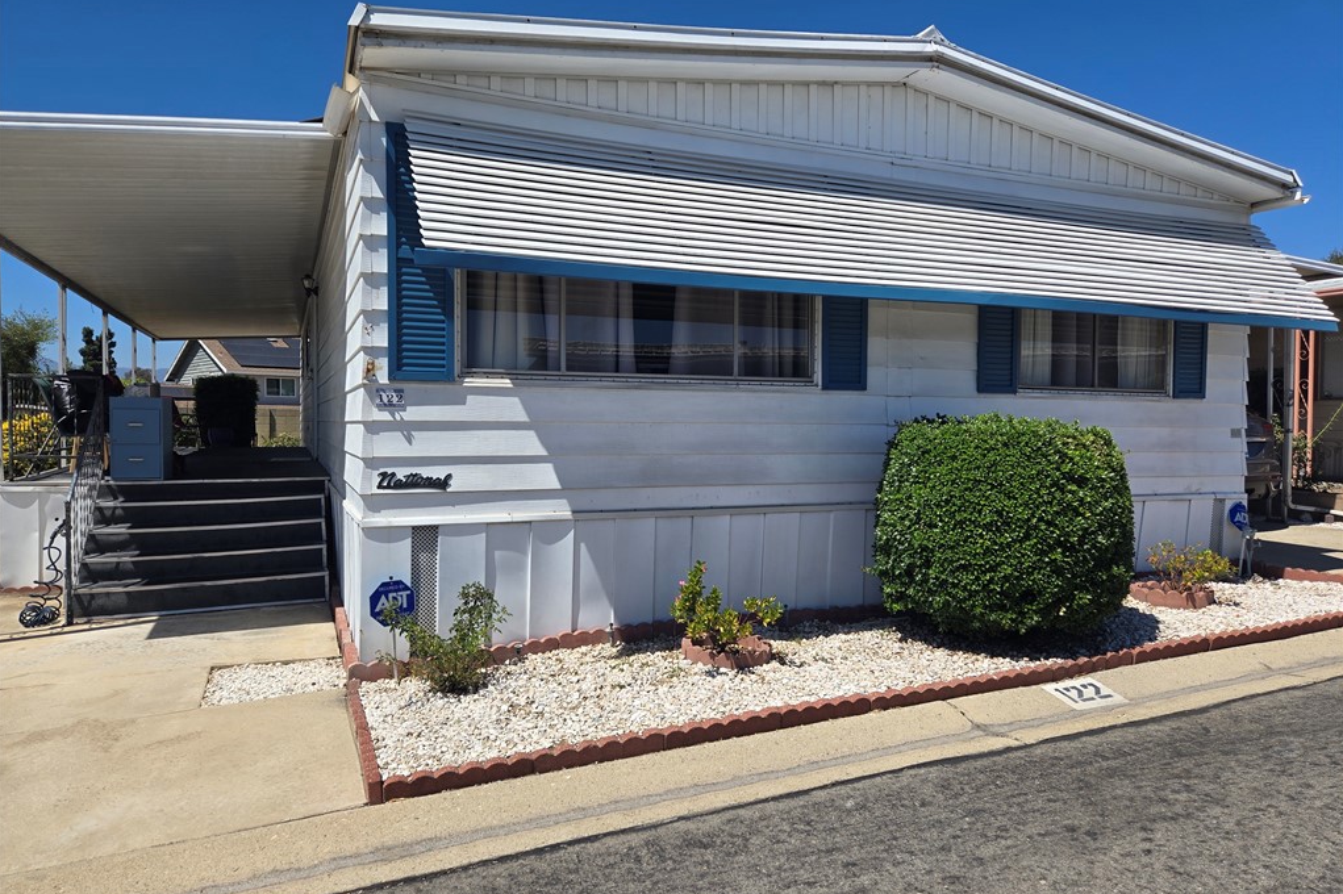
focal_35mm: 24
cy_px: 446
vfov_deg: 53.1
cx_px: 671
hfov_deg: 73.8
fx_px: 895
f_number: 1.8
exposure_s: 1/2628
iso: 25
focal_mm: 5.4
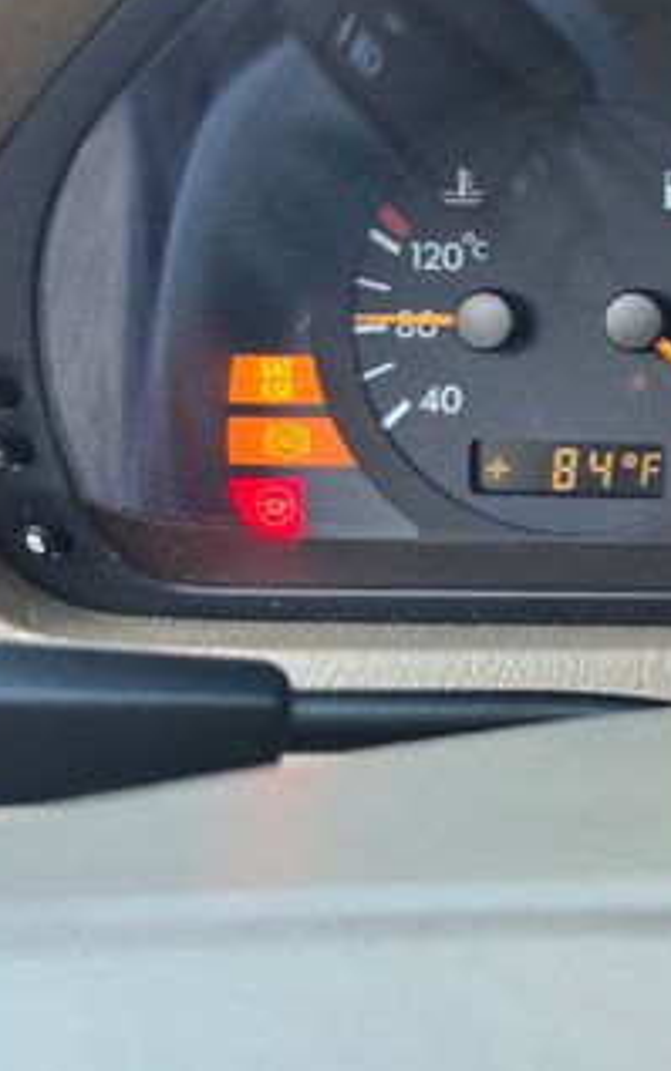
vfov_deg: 40.0
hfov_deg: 21.6
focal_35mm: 49
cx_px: 1039
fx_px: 1432
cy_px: 283
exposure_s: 1/120
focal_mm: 6.3
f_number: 1.7
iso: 320
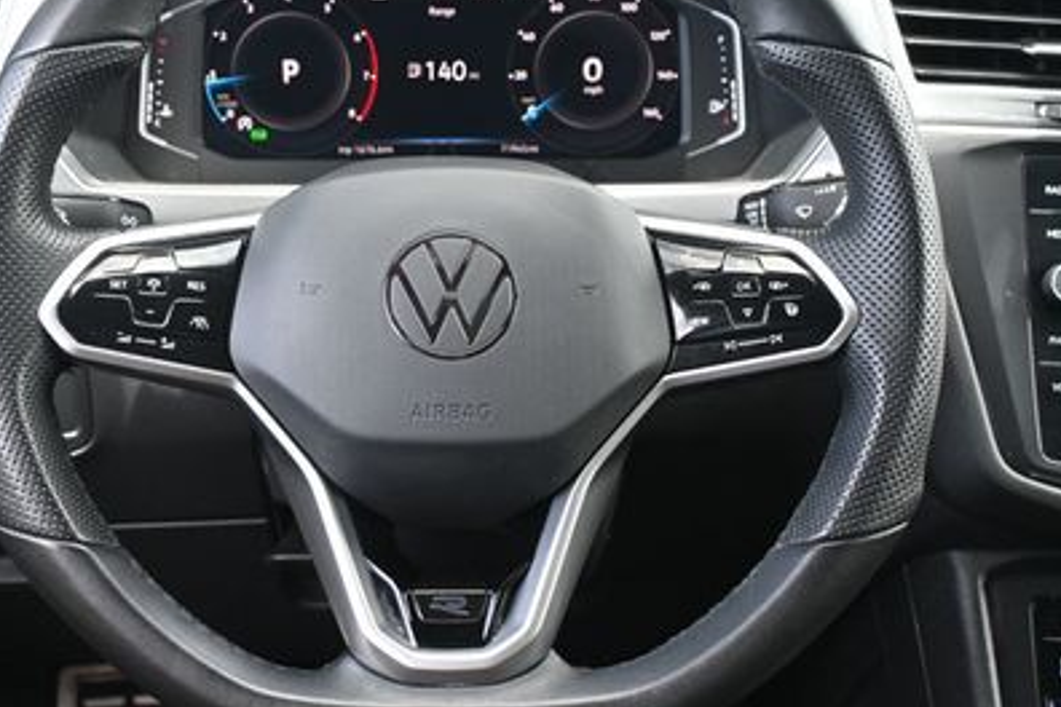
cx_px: 464
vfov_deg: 21.2
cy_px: 295
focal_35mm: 64
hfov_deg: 31.3
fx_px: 1892
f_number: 4.5
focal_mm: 26.5
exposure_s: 1/125
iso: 560
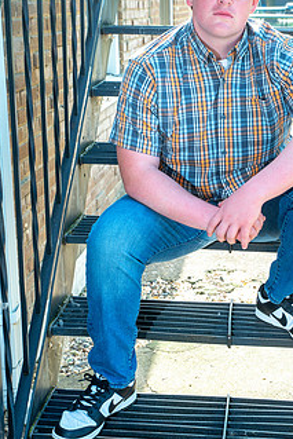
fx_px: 756
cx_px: 201
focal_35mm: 62
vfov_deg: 32.3
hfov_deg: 21.8
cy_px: 194
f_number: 7.1
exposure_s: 1/160
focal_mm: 44
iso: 320
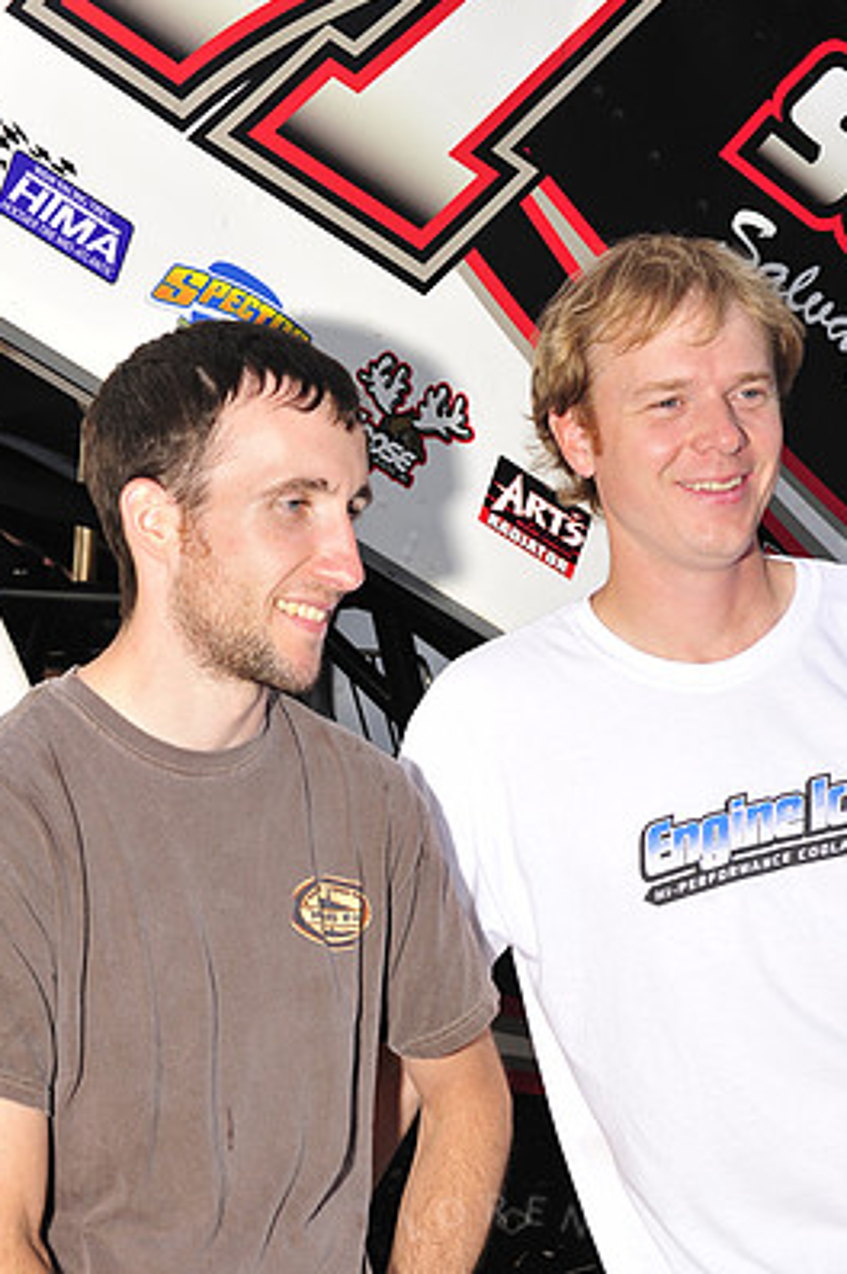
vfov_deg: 17.4
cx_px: 497
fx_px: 4136
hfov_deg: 11.7
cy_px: 921
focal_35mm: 117
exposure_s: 1/250
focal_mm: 80
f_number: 8
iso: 320
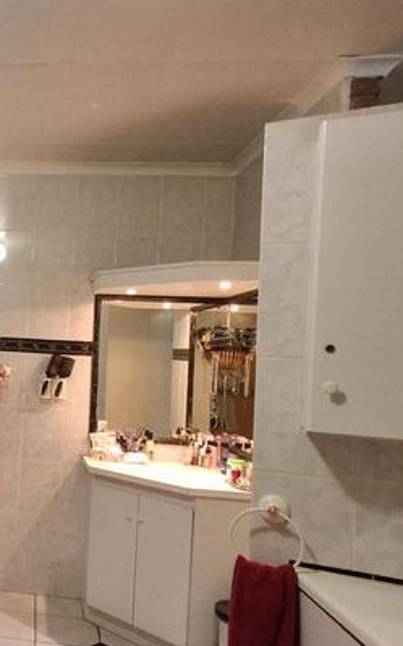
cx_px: -44
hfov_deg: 32.6
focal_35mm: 34
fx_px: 598
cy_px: 363
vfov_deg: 56.6
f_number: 2.2
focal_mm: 1.64
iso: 800
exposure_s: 1/25
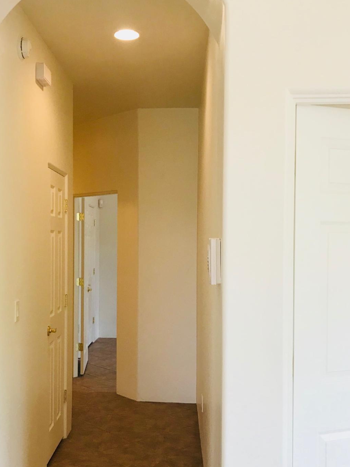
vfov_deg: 45.7
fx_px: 553
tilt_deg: +0.0
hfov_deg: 34.9
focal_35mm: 41
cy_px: 253
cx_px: 123
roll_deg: -0.3
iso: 20
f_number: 1.8
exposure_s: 1/40
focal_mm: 3.99
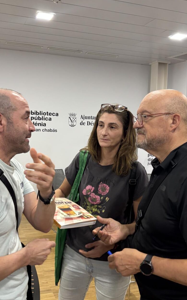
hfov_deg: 32.7
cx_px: 85
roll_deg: -2.5
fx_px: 318
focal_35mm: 39
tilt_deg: -4.0
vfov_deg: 50.4
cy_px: 156
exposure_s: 1/50
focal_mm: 5.96
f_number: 1.6
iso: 200
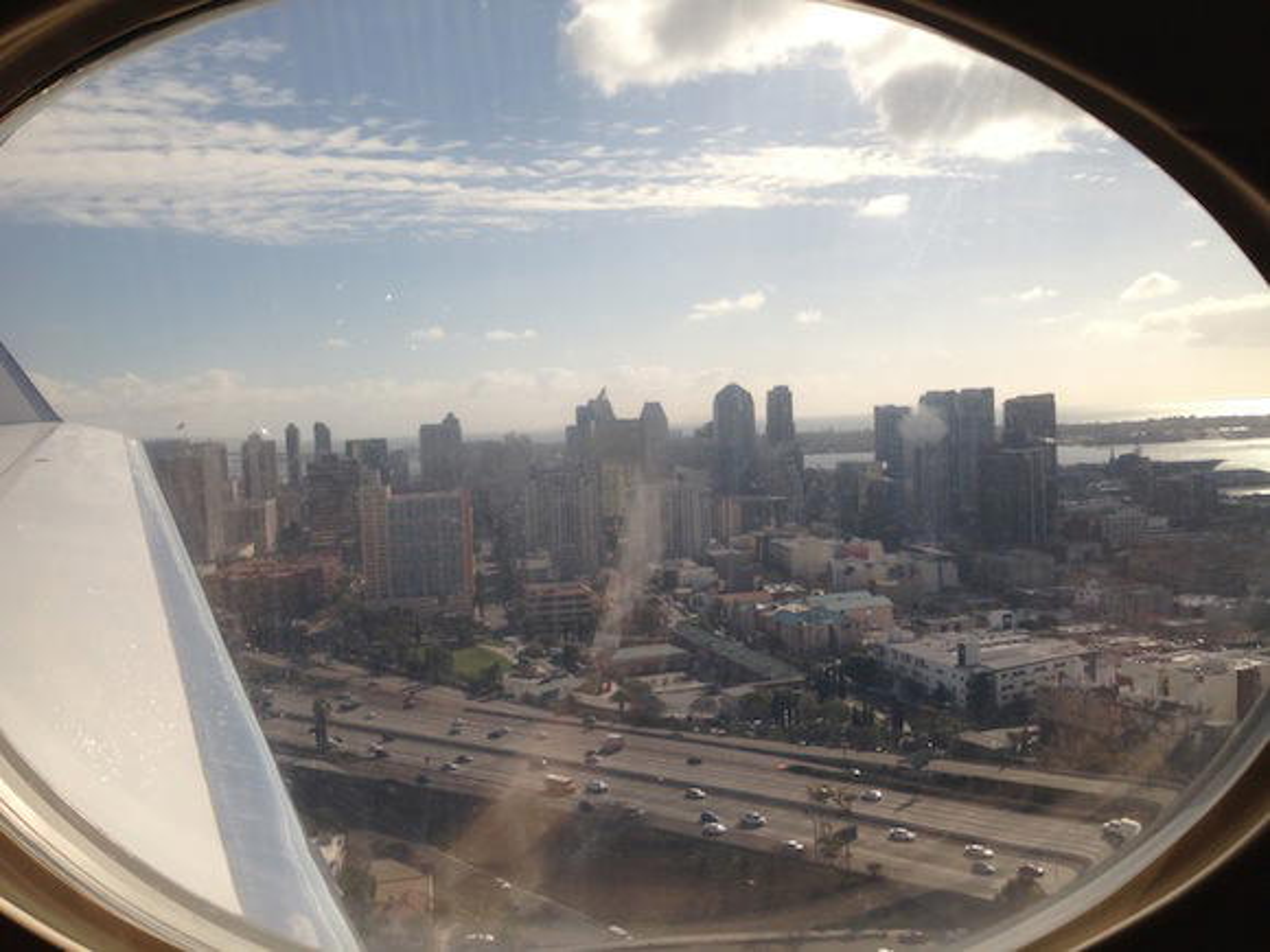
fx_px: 1211
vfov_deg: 42.9
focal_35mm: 33
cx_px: 635
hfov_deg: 55.4
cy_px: 476
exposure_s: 1/1323
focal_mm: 4.12
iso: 50
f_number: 2.4
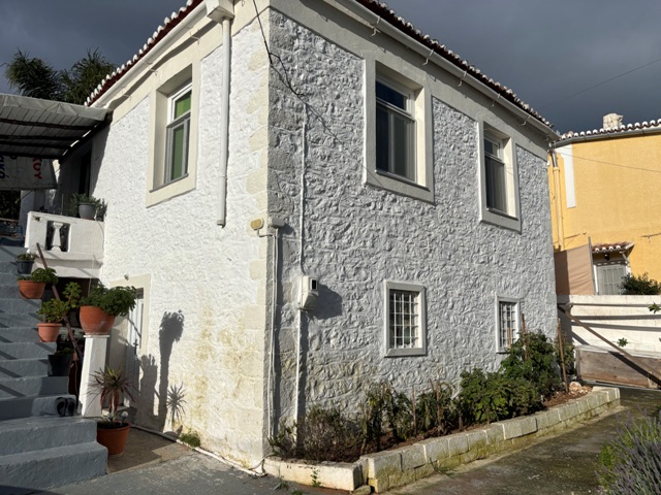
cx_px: 330
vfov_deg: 53.1
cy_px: 248
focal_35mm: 26
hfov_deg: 67.3
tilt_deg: +9.7
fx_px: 496
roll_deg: +0.3
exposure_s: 1/10989
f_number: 1.6
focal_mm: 5.96
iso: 50
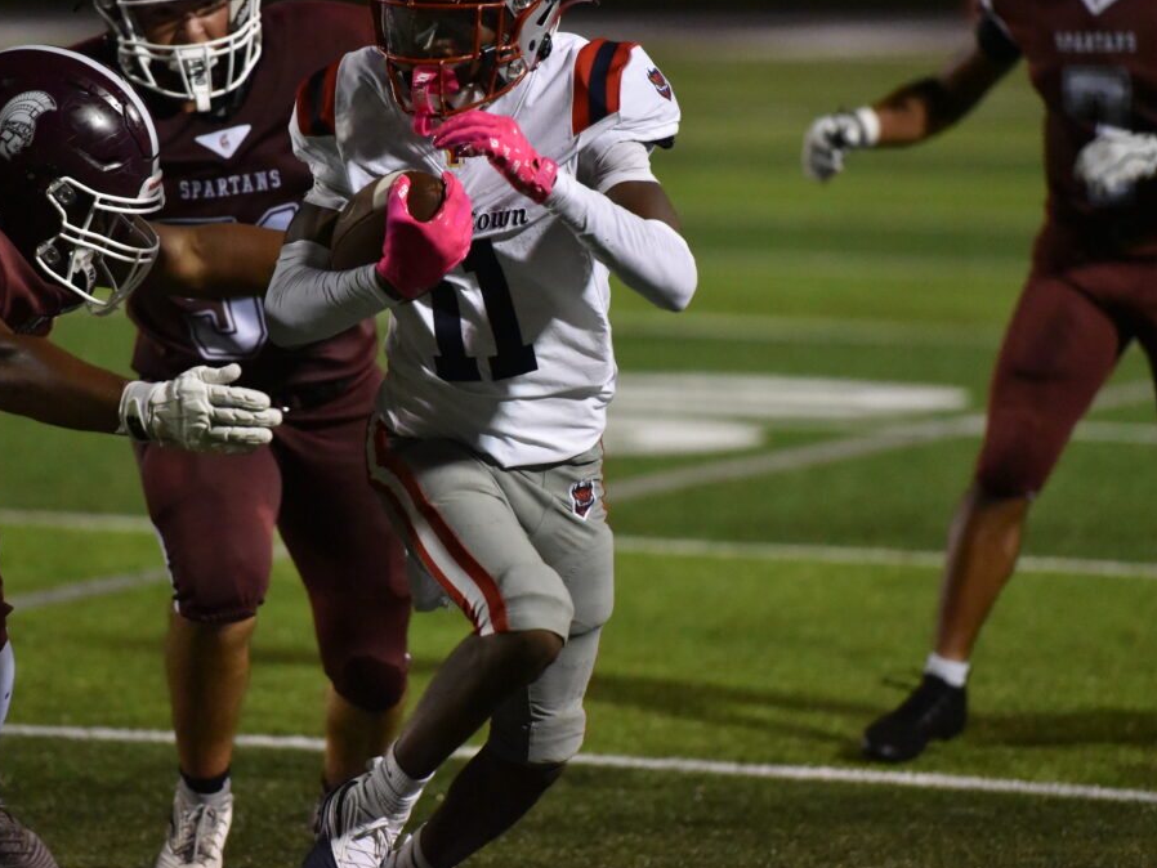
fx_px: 8592
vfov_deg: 5.8
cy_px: 381
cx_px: 490
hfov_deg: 7.7
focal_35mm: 257
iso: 12800
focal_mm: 200
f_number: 2.8
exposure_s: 1/2500
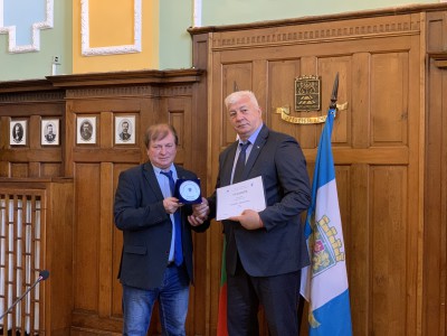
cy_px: 168
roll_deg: -0.5
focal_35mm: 52
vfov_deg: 28.0
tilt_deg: +1.0
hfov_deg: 36.8
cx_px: 224
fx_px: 671
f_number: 2.4
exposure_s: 1/50
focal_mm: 6
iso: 400
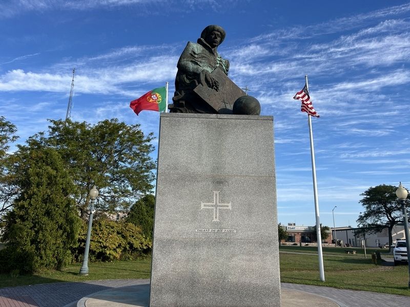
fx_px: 308
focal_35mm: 26
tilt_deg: +16.0
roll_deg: -0.8
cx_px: 205
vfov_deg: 53.1
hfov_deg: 67.3
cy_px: 154
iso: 50
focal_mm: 5.1
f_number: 1.6
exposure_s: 1/2358
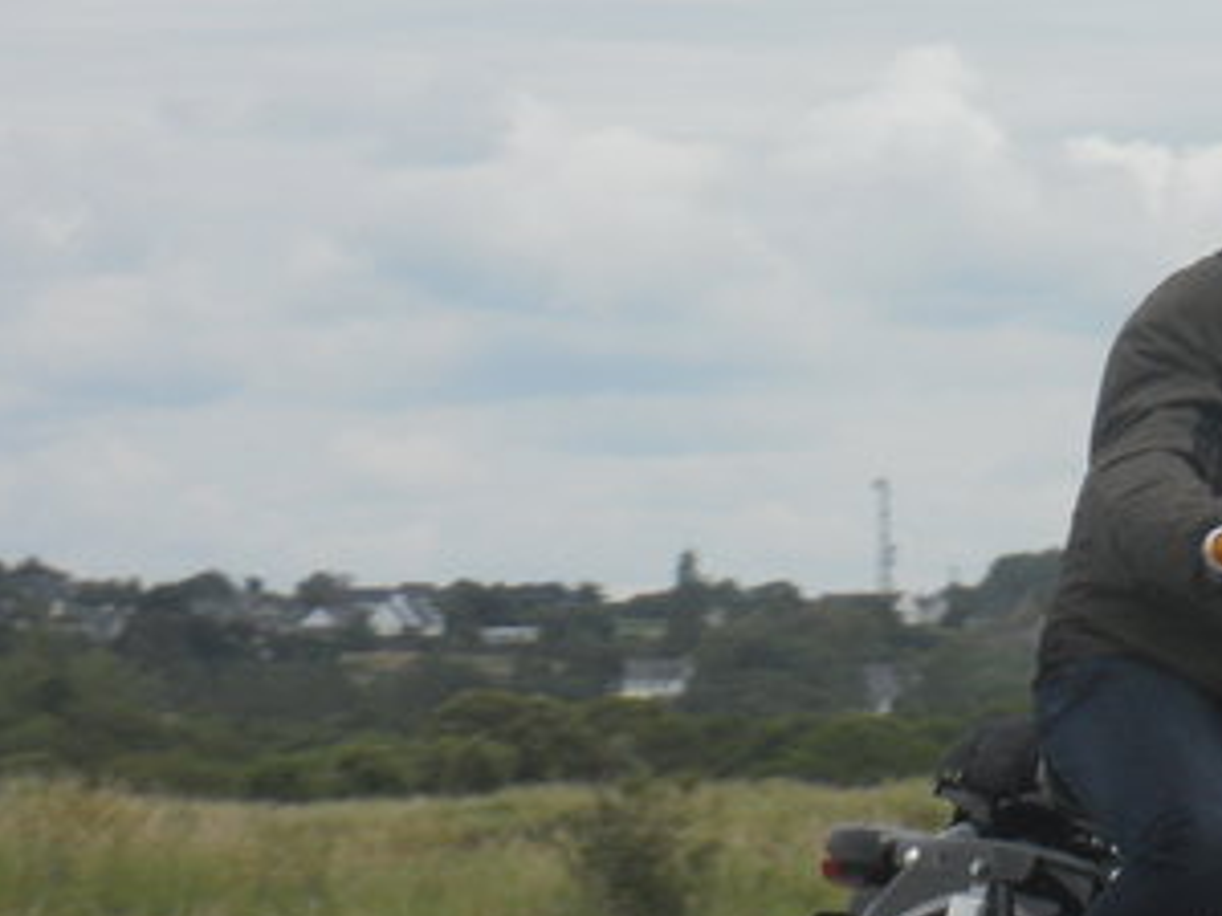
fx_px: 11544
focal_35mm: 327
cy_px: 804
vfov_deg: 4.5
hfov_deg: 6.0
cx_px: 1344
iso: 125
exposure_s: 1/500
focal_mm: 25
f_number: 6.6
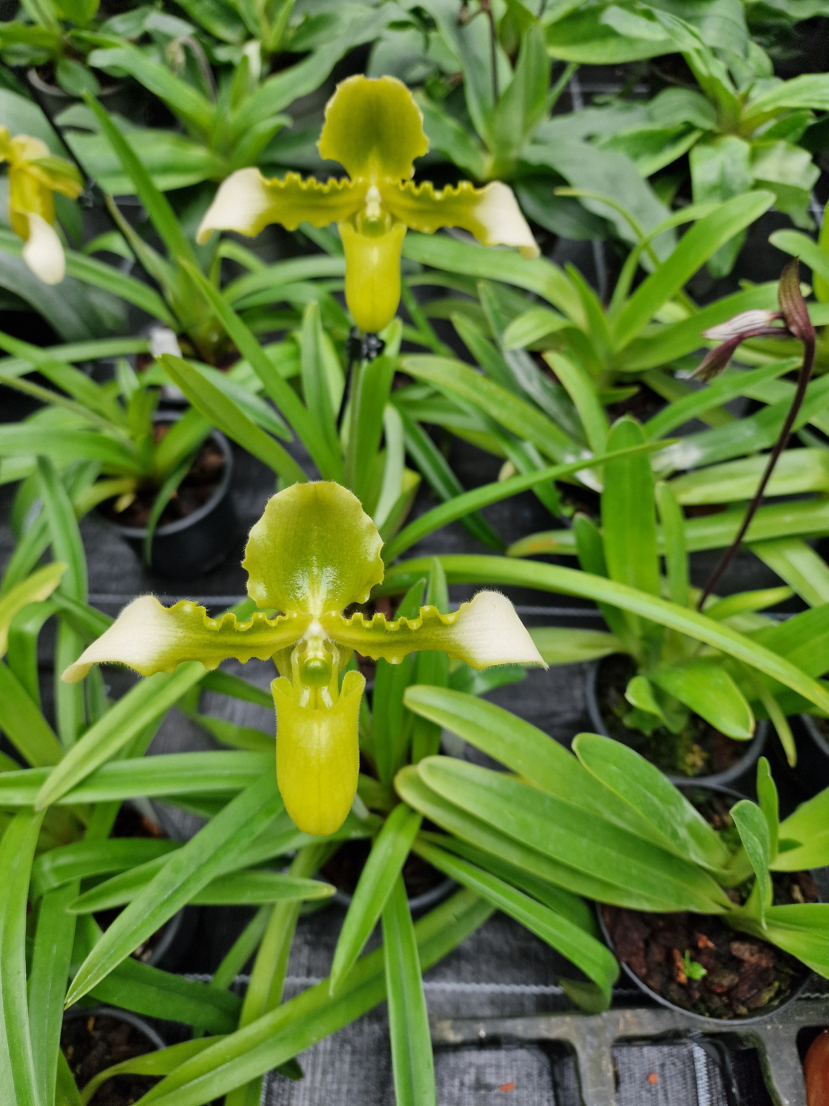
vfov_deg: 73.9
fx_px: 734
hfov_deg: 58.9
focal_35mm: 23
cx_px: 414
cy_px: 553
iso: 50
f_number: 1.8
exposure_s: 1/182
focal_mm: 6.4
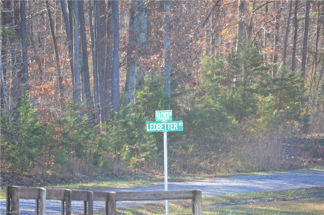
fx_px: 2697
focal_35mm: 300
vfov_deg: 4.6
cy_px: 108
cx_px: 162
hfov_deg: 6.9
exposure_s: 1/500
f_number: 5.6
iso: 1000
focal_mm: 200
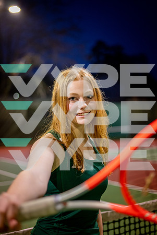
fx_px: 326
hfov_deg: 27.1
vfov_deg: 39.6
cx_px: 78
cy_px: 118
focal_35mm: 50
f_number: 1.8
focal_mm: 50
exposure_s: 1/250
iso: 640
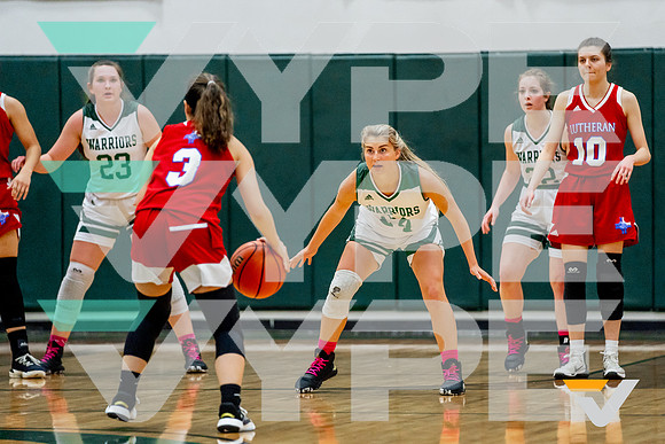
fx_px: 4136
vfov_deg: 6.1
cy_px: 231
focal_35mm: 224
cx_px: 386
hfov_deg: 9.2
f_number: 2.8
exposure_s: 1/1000
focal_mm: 181
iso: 2000
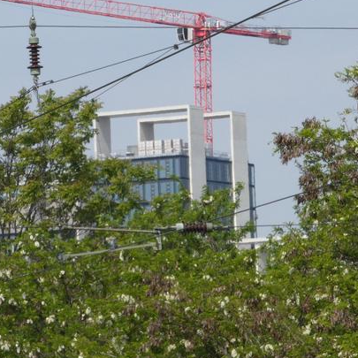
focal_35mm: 358
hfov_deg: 4.9
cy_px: 157
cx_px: 108
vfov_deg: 4.9
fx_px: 4189
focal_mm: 28.8
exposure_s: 1/200
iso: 80
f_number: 8
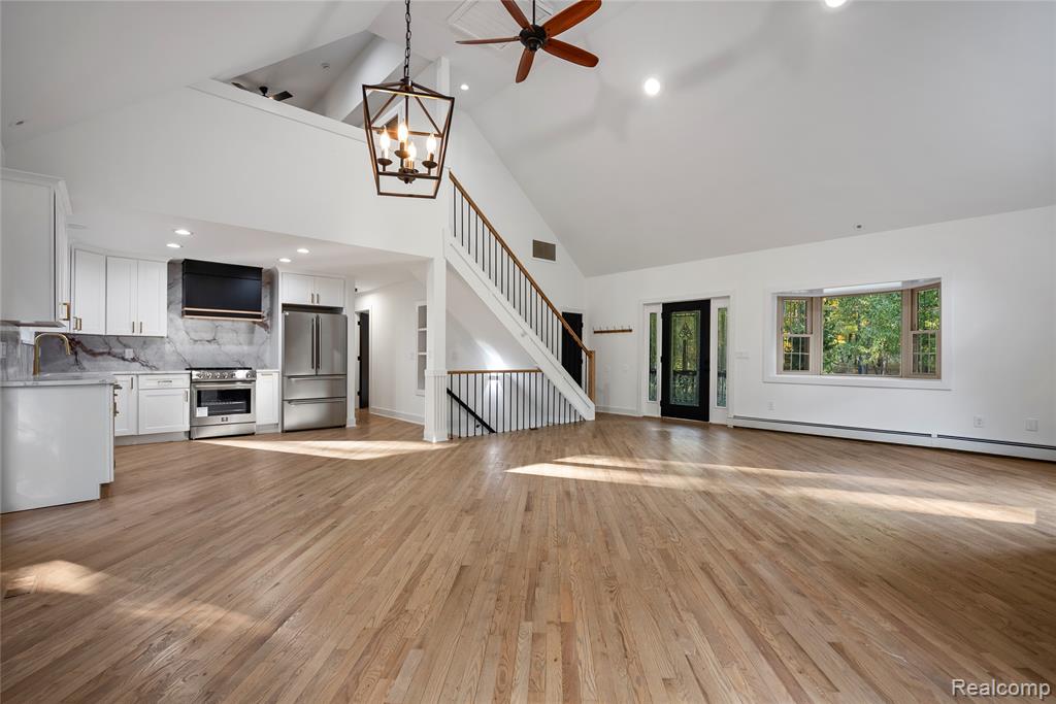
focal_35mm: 16
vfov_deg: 73.8
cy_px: 352
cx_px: 528
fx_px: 469
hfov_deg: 96.7
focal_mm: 16
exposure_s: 1/6
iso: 100
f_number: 4
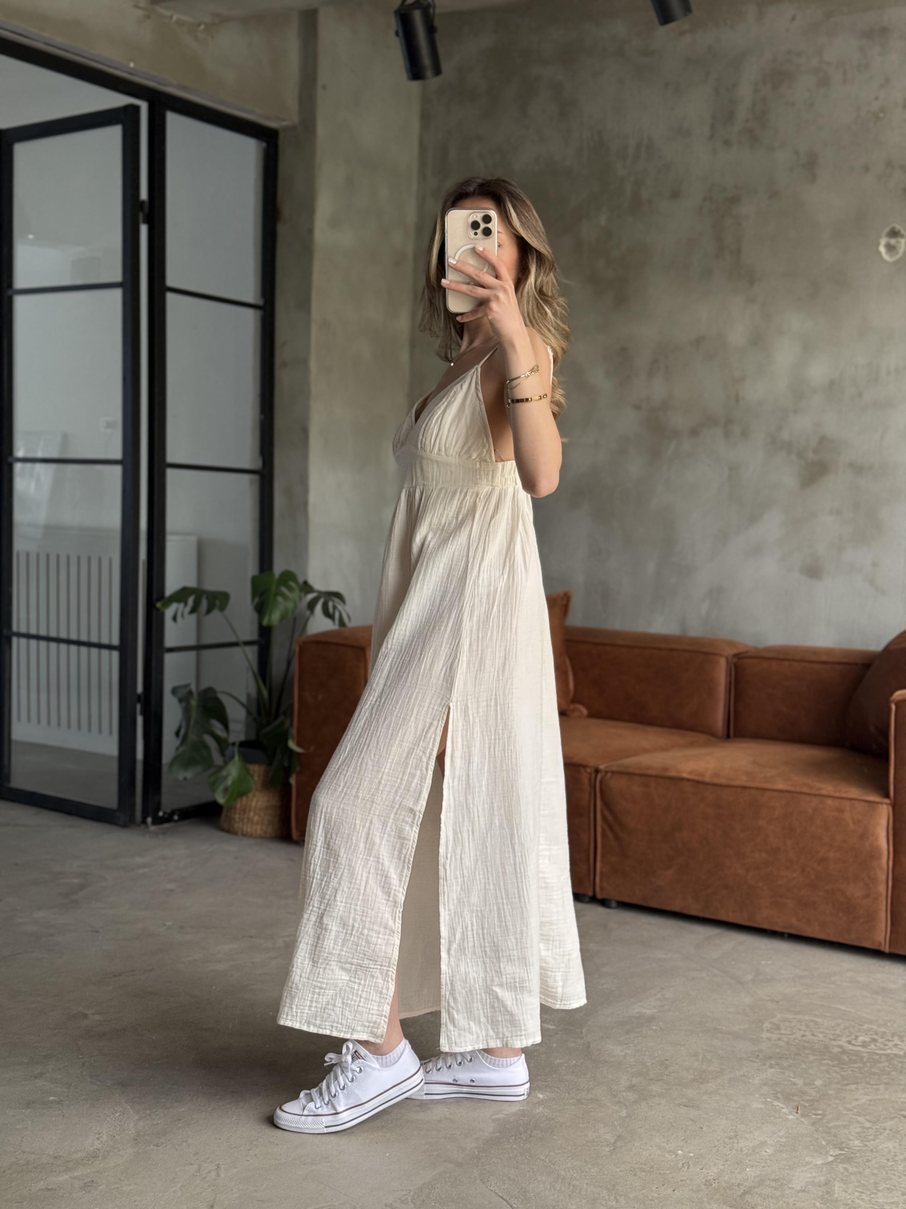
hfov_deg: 30.3
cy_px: 604
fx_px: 1675
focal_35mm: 48
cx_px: 453
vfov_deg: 39.7
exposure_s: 1/80
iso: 100
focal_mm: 6.76
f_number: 1.78
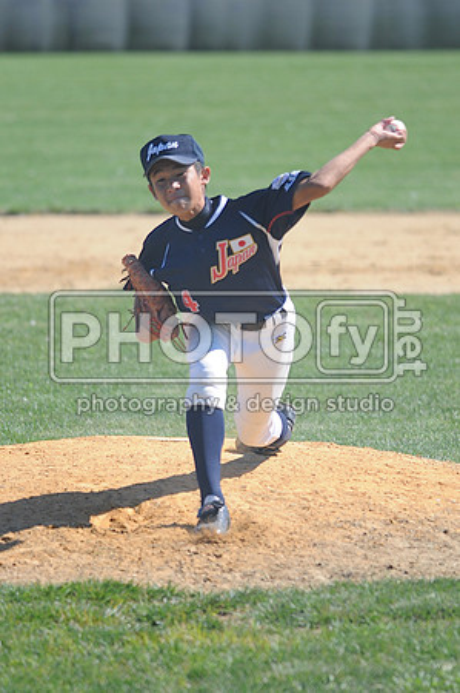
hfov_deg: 3.0
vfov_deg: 4.6
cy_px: 346
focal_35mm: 450
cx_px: 230
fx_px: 8644
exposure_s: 1/1000
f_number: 4
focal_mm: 300
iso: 200
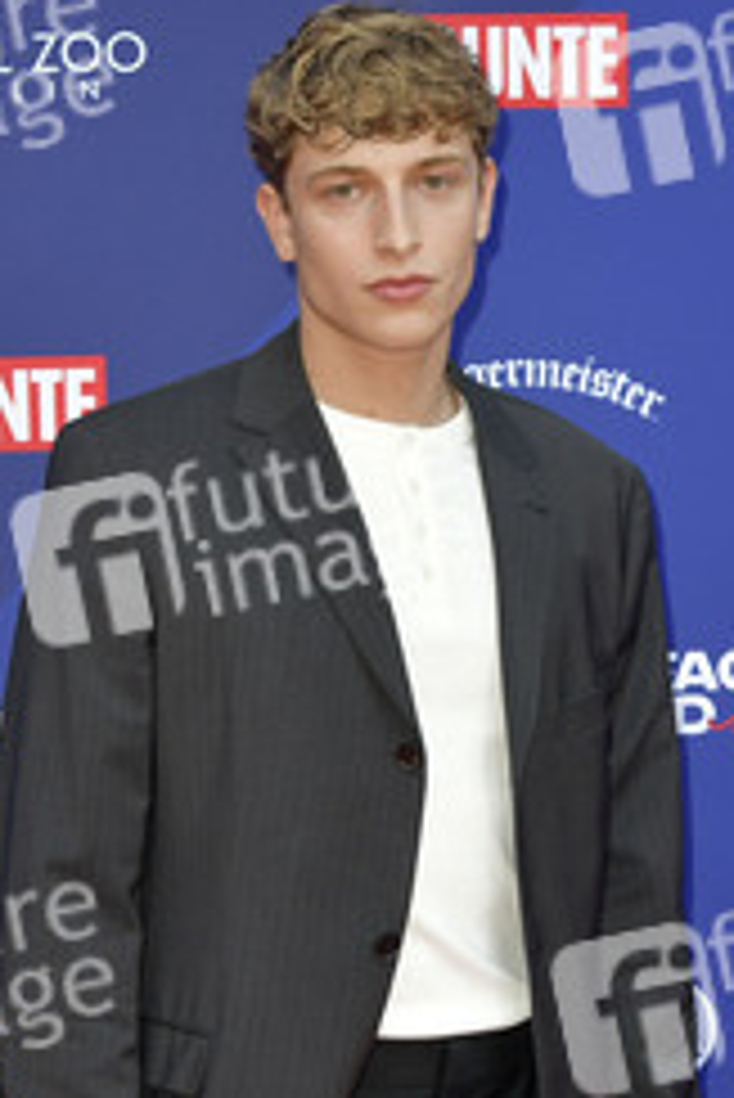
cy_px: 765
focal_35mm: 90
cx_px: 374
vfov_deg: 22.5
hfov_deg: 15.2
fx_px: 2748
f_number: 6.3
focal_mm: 55
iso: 640
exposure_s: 1/200
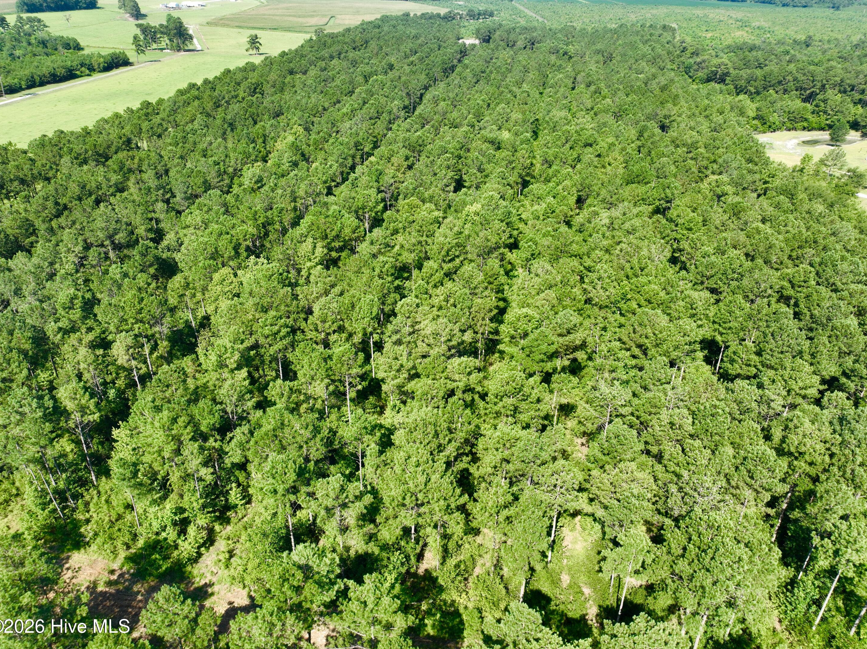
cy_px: 319
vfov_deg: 54.8
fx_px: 626
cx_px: 440
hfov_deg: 69.4
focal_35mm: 25
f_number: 2.8
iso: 100
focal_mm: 12.29
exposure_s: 1/800
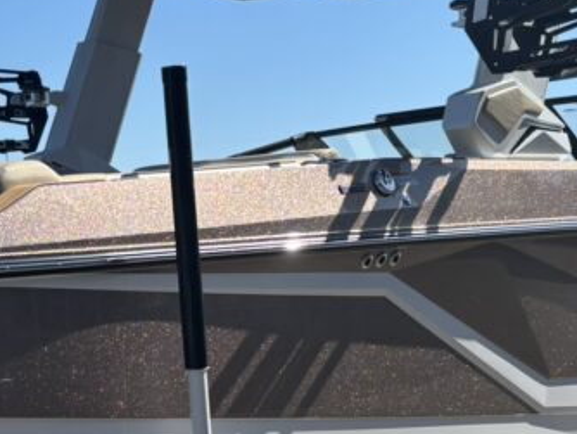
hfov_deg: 23.3
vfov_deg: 17.7
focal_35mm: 83
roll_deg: +1.3
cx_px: 144
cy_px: 310
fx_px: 1384
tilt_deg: -3.6
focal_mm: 5.96
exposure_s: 1/3788
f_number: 1.6
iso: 50
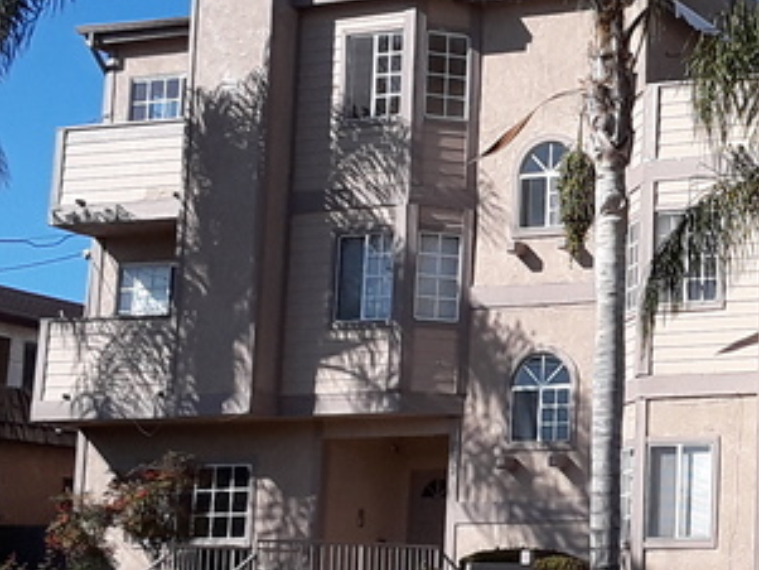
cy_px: 310
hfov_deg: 28.4
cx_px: 833
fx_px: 1360
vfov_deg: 23.7
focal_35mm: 62
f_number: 1.9
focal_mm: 2.9
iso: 40
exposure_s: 1/1543
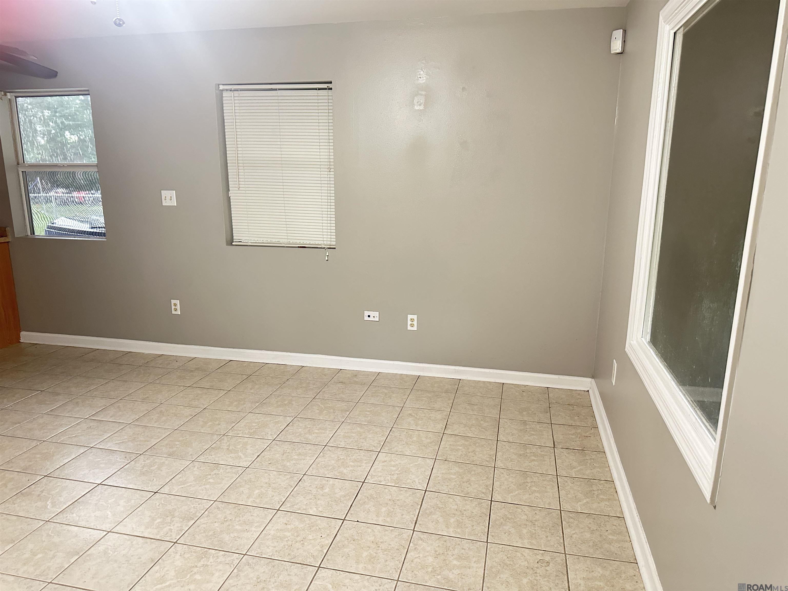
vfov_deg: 56.8
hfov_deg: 71.6
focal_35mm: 24
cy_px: 296
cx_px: 394
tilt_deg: -12.0
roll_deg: +0.4
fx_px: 546
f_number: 1.78
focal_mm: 6.86
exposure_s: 1/60
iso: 640
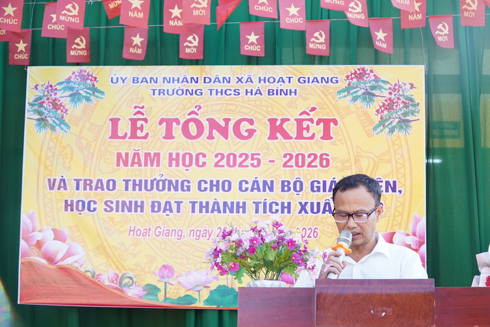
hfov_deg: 30.5
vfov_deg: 20.6
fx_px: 898
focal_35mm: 66
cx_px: 245
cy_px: 164
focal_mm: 44
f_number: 6.3
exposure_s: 1/100
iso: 400
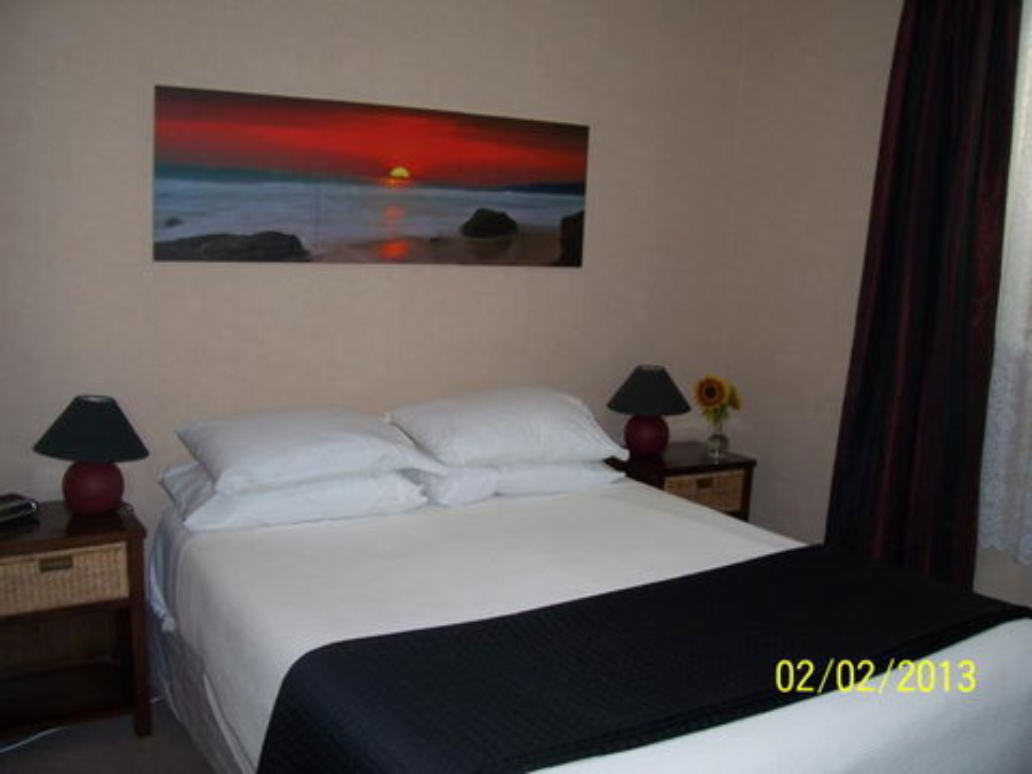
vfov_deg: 41.8
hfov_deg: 54.0
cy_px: 387
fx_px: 1014
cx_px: 516
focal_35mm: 34
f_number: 2.7
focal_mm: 5.6
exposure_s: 1/60
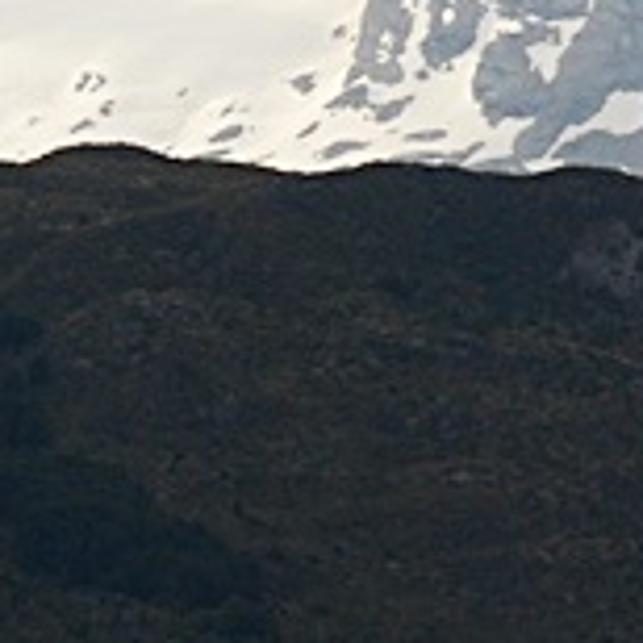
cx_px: 334
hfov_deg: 2.0
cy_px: 138
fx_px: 18792
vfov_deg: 2.0
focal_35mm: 894
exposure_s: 1/1600
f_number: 6.3
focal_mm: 135
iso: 400
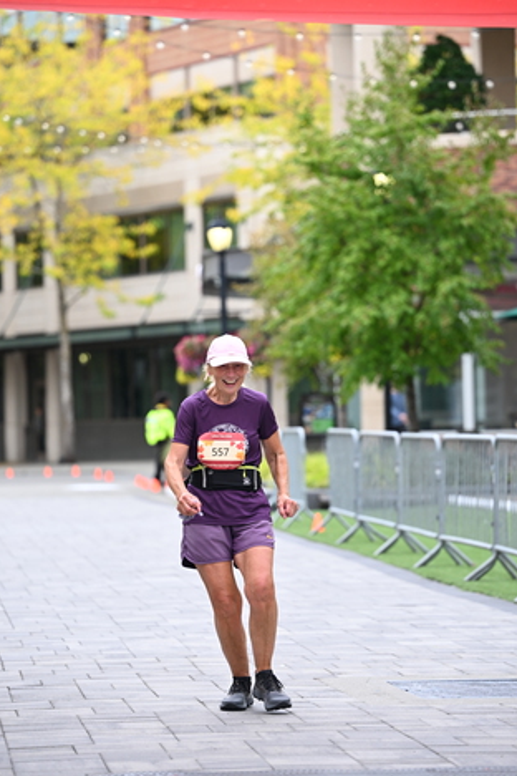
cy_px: 361
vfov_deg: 14.6
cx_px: 283
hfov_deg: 9.7
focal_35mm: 141
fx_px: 3037
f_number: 2.8
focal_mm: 120
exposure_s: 1/1000
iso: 400
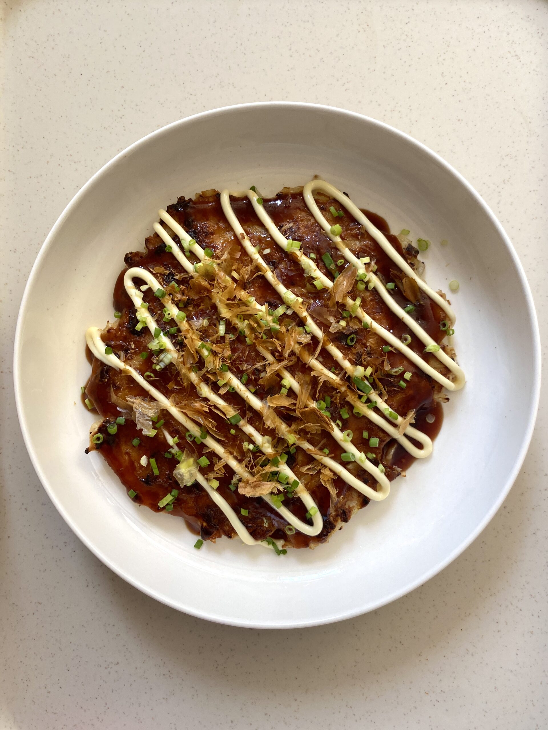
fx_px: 549
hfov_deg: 53.1
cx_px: 274
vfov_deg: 67.3
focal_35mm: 26
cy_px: 365
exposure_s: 1/80
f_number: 1.8
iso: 125
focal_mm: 4.25
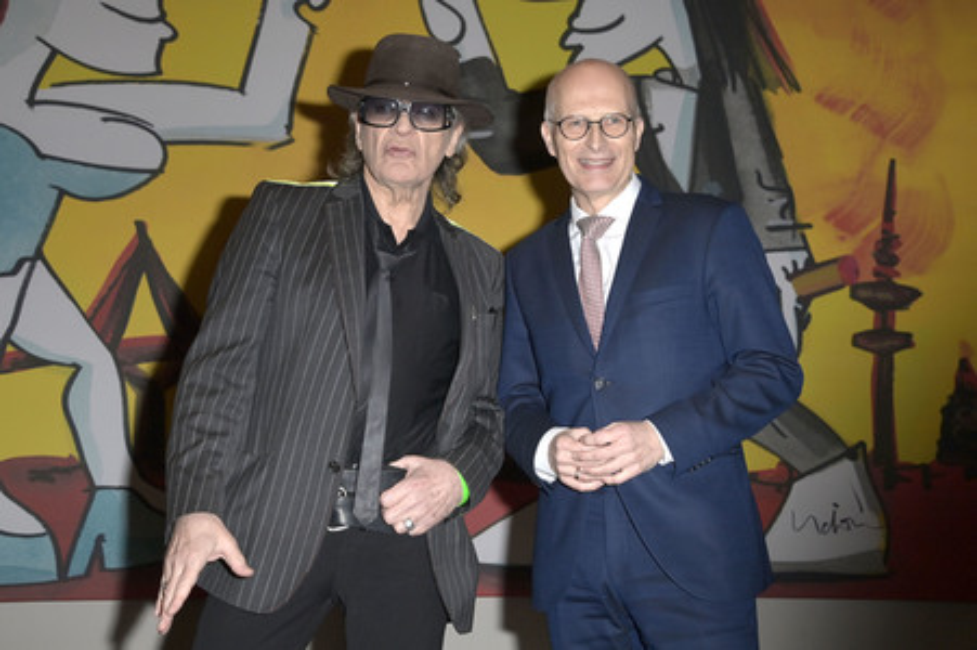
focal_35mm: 48
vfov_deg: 28.0
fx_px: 1302
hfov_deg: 41.1
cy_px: 325
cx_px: 488
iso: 1000
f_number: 5.6
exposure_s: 1/160
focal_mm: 48
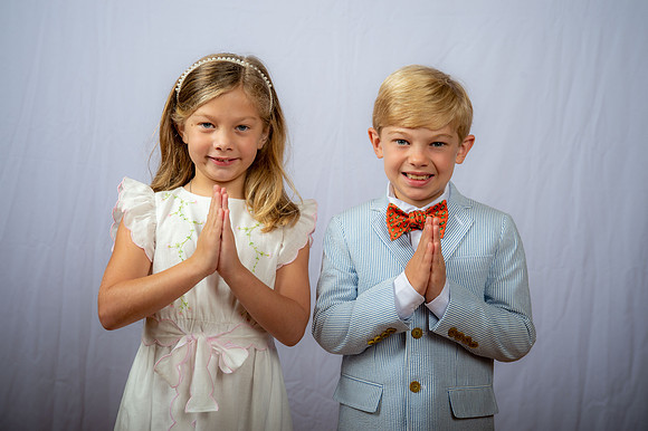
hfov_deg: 32.4
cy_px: 216
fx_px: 1115
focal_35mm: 62
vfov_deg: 21.9
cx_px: 324
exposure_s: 1/200
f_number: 6.3
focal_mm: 62
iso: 250
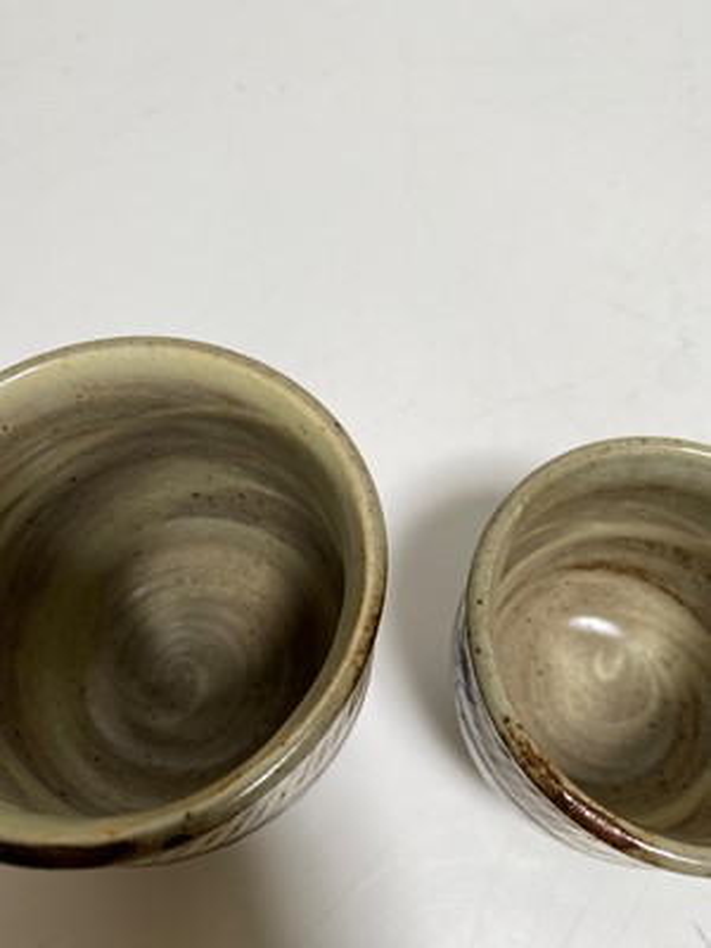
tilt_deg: -62.6
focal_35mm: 26
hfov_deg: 53.1
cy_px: 474
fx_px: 712
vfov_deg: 67.3
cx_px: 356
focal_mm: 4.25
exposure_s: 1/109
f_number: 1.8
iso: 32
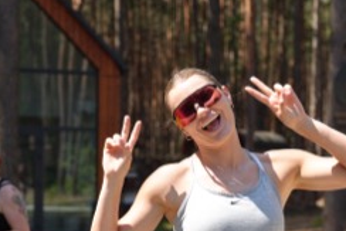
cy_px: 184
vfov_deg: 13.0
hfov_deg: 19.4
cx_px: 201
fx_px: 1010
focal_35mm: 105
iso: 100
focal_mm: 64
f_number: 4.5
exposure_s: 1/320
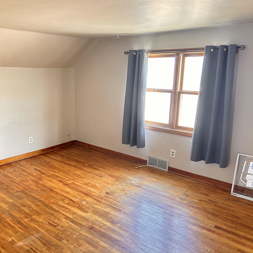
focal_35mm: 31
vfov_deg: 52.5
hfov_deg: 51.9
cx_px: 92
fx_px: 256
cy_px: 125
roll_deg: -0.7
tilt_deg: -10.7
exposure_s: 1/60
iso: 500
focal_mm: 5.7
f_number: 1.5
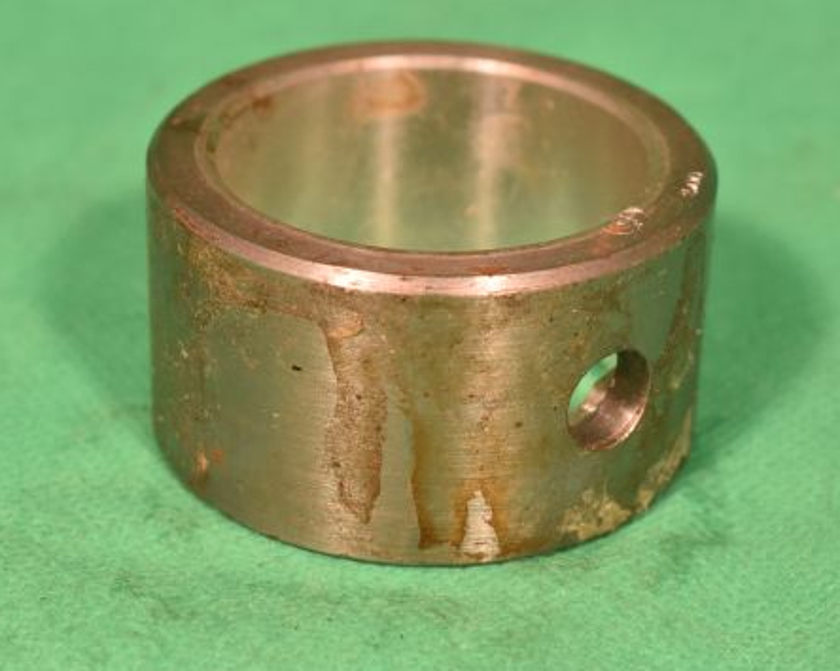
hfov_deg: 18.3
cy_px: 314
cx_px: 441
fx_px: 2601
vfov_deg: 14.7
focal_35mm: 105
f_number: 10
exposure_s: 1/100
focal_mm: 55
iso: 640
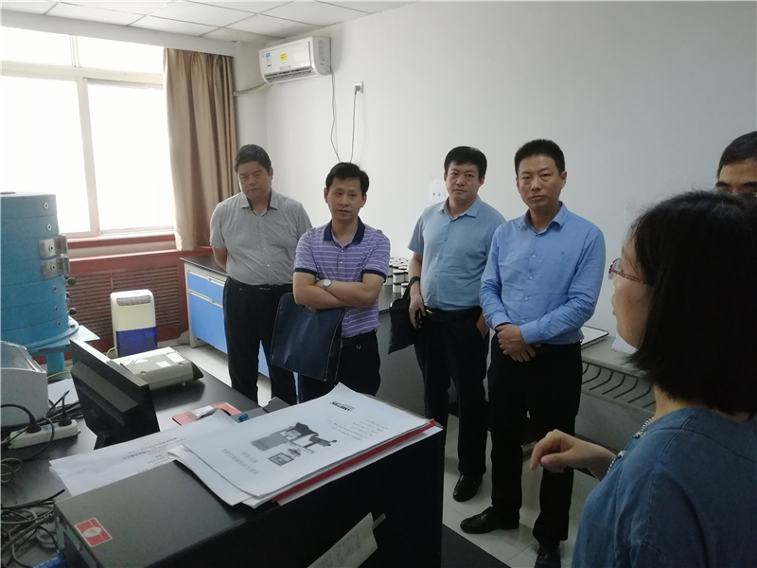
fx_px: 590
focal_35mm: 27
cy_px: 284
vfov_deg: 51.4
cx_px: 378
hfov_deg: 65.3
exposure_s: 1/100
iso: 400
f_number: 1.8
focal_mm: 3.96
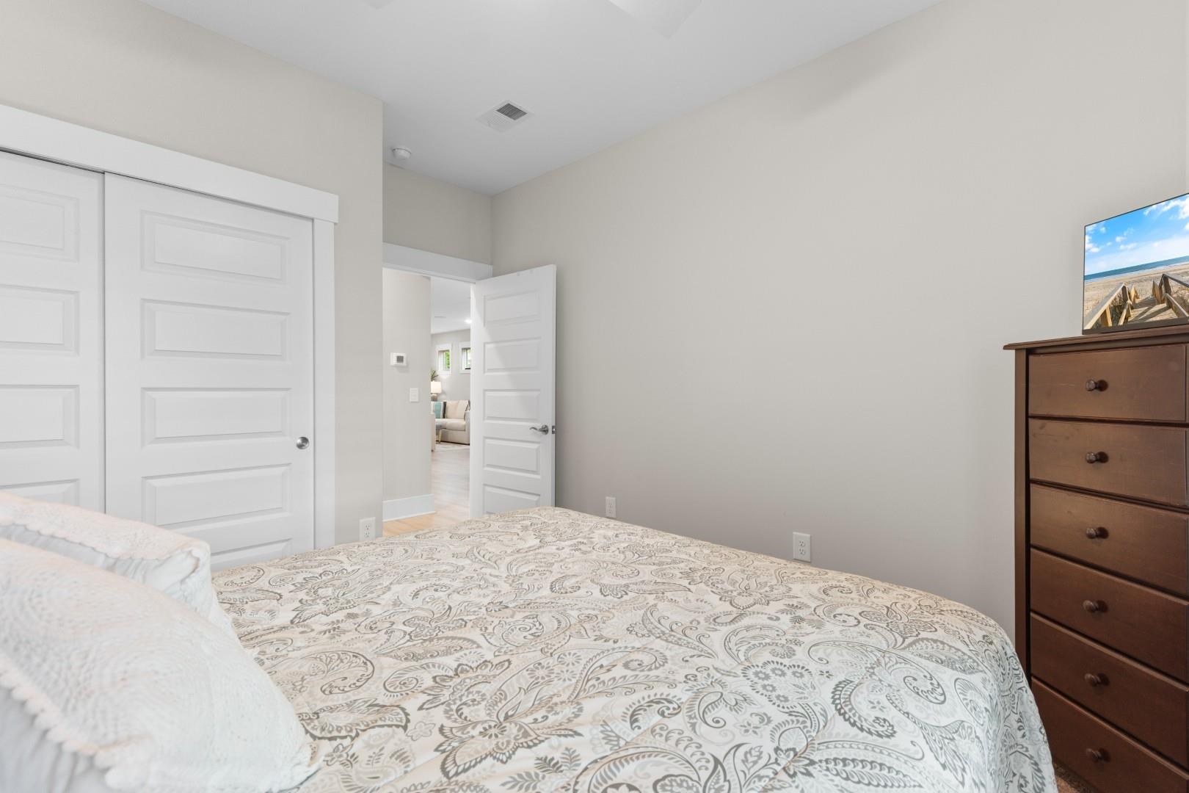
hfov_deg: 100.4
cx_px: 594
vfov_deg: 77.3
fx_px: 495
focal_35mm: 15
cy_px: 396
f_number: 4.5
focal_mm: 10
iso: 100
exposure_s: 1/2
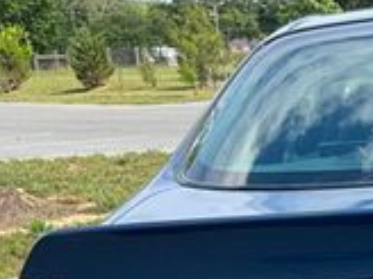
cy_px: 467
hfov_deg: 16.1
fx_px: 1218
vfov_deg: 12.2
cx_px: 541
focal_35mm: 113
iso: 25
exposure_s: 1/691
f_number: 1.8
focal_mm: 3
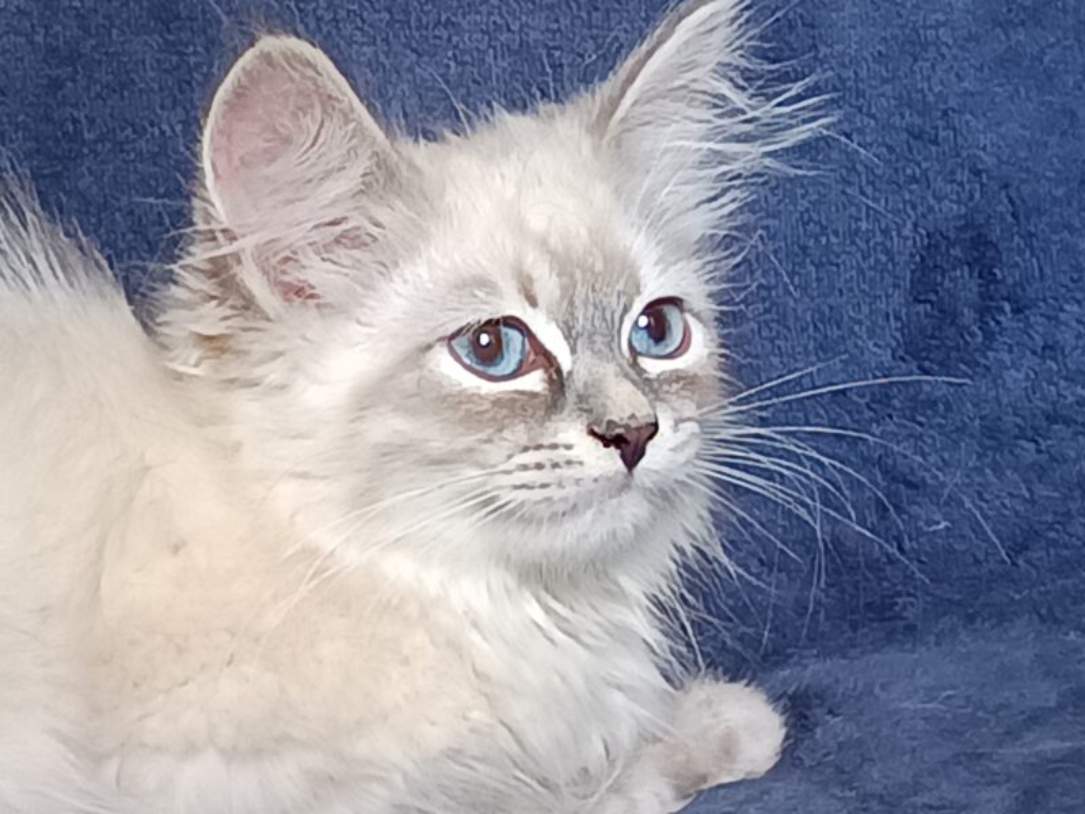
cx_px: 542
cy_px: 407
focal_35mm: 24
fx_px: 752
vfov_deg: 56.8
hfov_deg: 71.6
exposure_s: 1/50
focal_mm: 5.31
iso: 979
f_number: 1.7
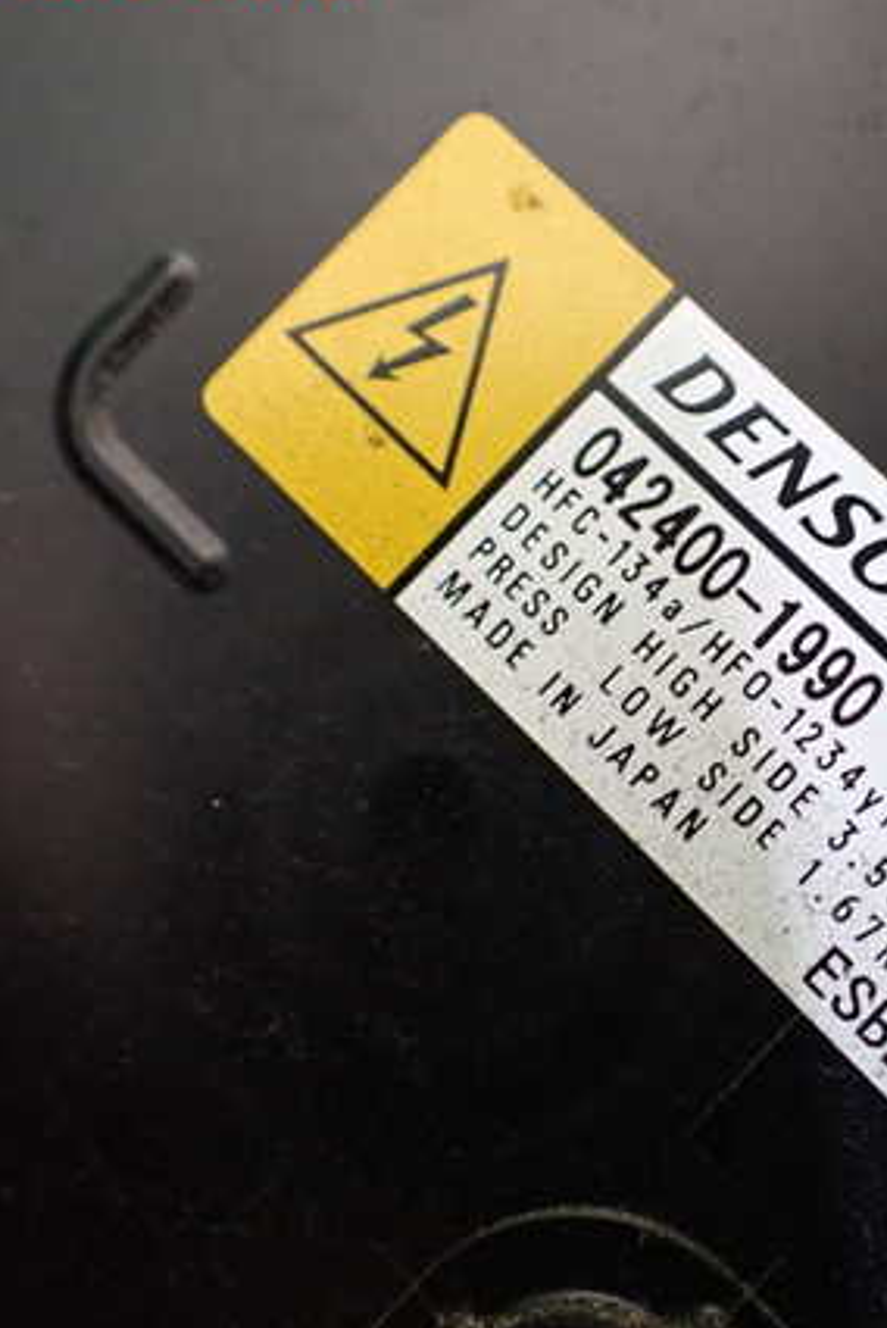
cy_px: 641
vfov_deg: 44.5
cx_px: 731
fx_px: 1623
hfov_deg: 29.7
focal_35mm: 44
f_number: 2.3
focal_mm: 5.4
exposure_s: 1/60
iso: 800
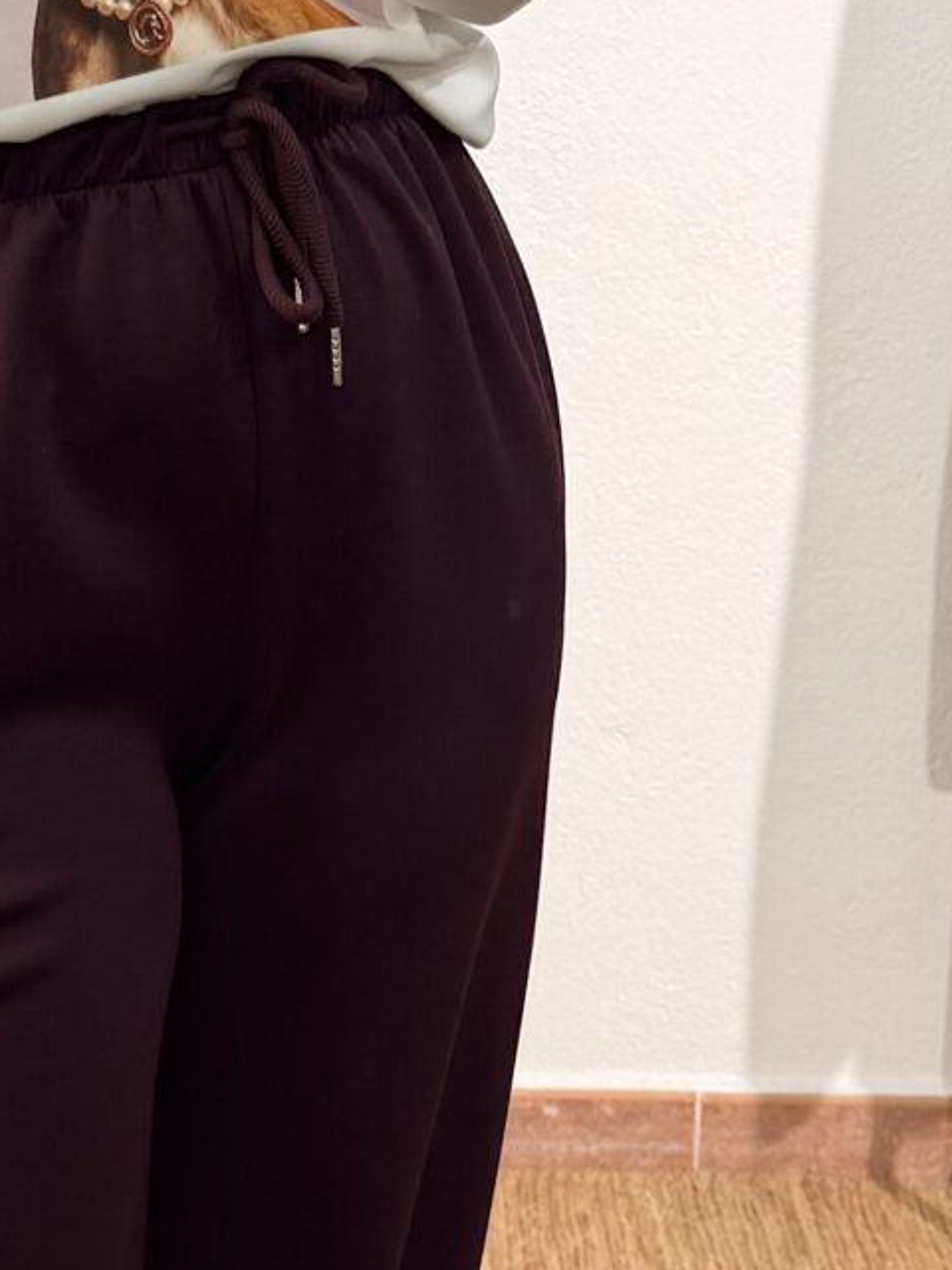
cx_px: 391
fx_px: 3520
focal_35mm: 96
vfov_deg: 20.4
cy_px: 498
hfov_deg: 15.4
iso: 80
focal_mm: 6.76
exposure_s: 1/100
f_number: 1.78
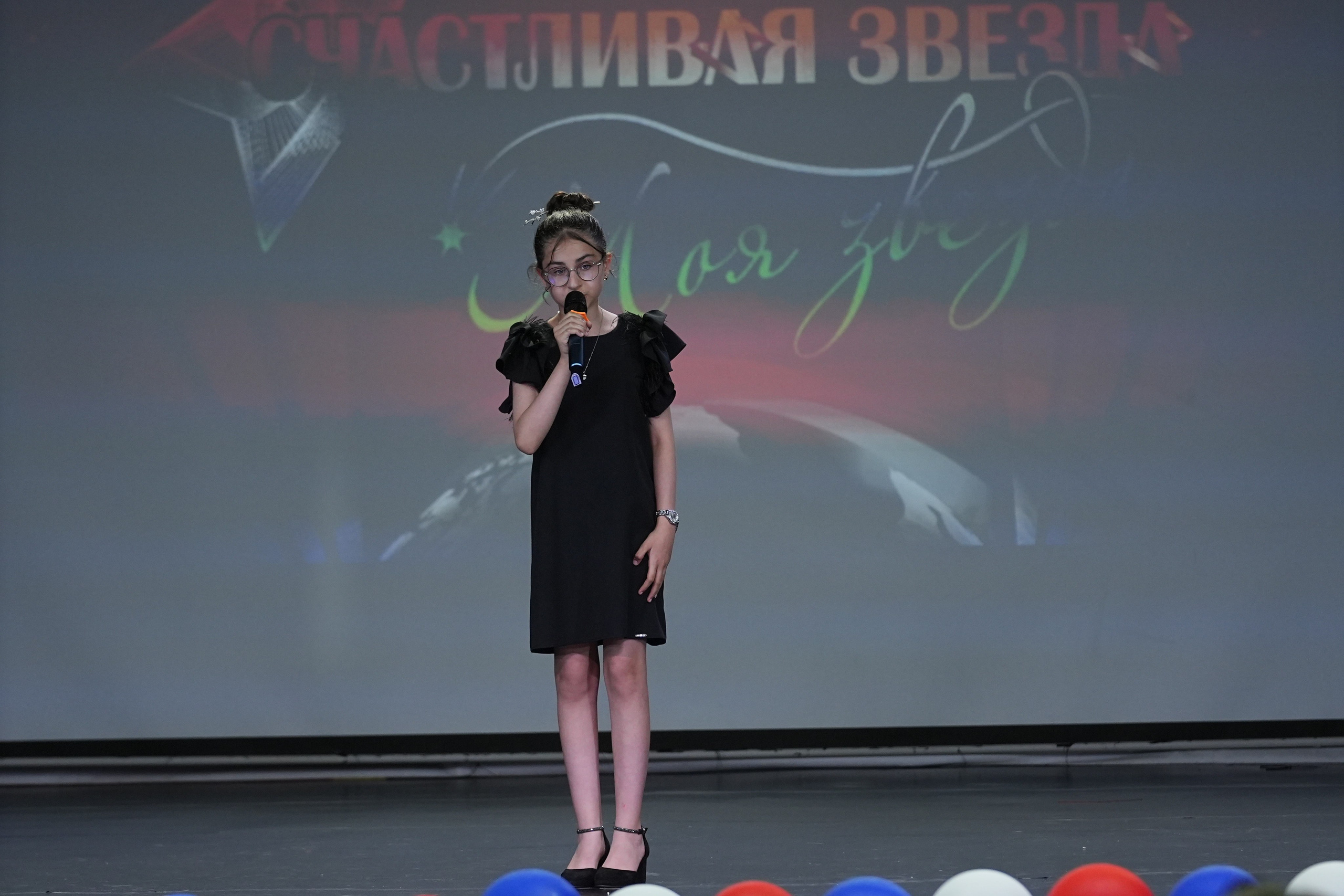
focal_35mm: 205
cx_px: 672
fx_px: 7653
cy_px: 448
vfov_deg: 6.7
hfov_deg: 10.0
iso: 1600
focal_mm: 137
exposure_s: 1/400
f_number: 2.8
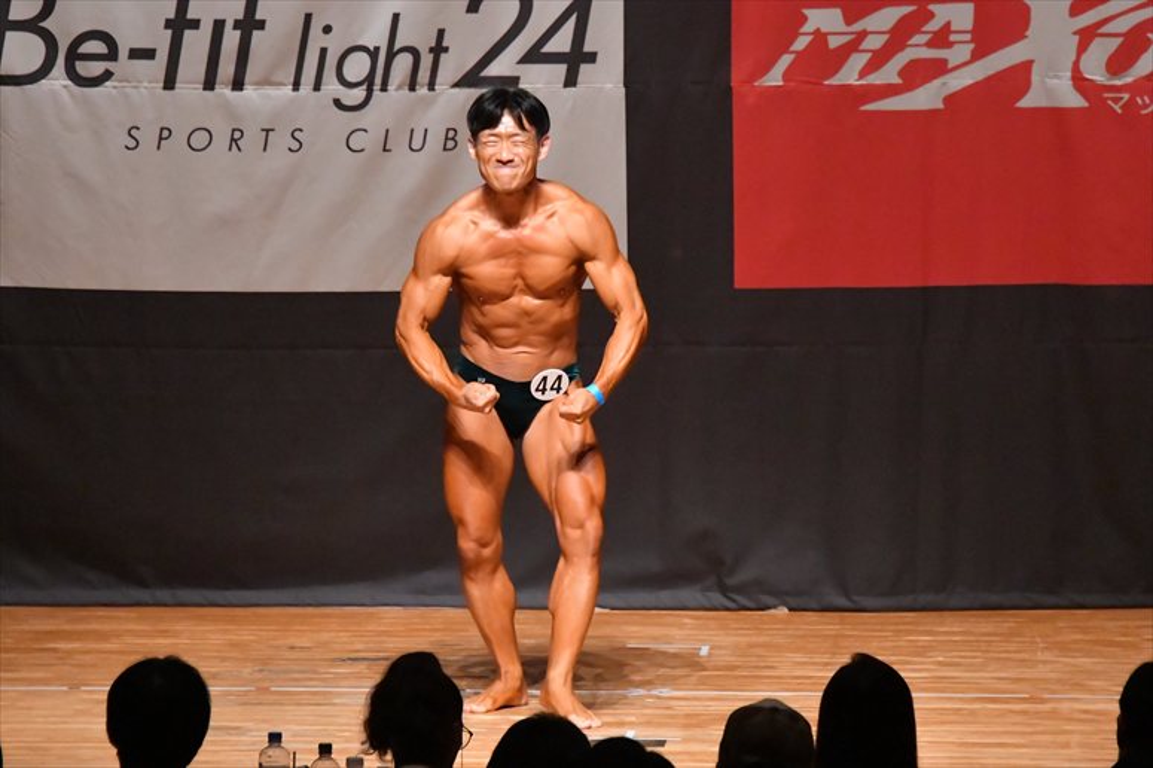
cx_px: 576
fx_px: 9124
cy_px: 384
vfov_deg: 4.8
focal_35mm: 285
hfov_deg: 7.2
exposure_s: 1/400
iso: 12800
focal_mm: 190
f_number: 5.6
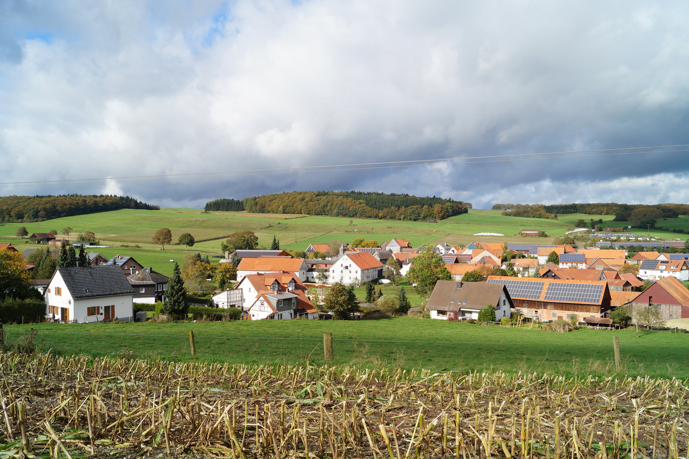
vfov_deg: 47.9
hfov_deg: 67.4
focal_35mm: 27
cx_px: 344
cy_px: 230
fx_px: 517
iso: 100
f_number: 10
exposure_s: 1/160
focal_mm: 18
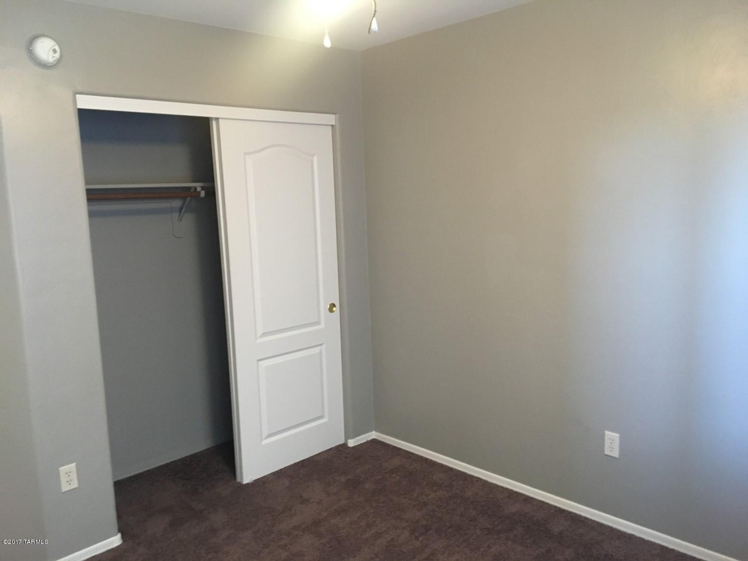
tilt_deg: -8.0
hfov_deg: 61.7
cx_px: 374
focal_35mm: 29
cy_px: 280
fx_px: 627
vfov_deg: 48.2
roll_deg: +2.3
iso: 200
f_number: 2.2
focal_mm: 4.15
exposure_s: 1/15
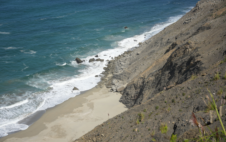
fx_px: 443
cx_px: 112
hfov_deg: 28.6
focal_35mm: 72
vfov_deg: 18.1
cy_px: 74
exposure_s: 1/1000
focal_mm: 70
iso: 160
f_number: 5
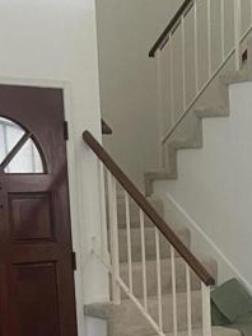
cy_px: 355
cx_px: 277
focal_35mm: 97
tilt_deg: -8.0
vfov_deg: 19.5
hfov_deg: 14.9
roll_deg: +1.8
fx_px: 942
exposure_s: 1/60
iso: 250
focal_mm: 5.1
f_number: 1.6
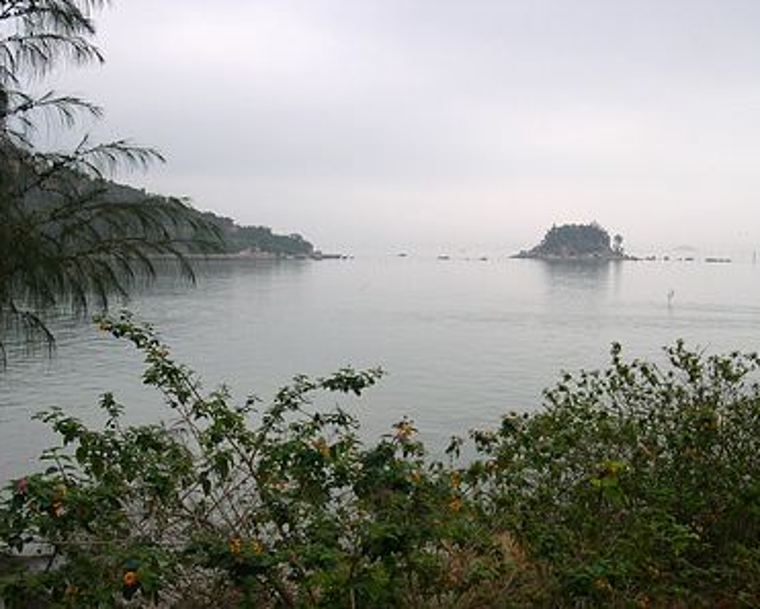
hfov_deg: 45.8
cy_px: 303
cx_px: 404
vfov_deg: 37.4
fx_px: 900
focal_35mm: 40
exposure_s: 1/233
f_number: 7.6
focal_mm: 8
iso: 100
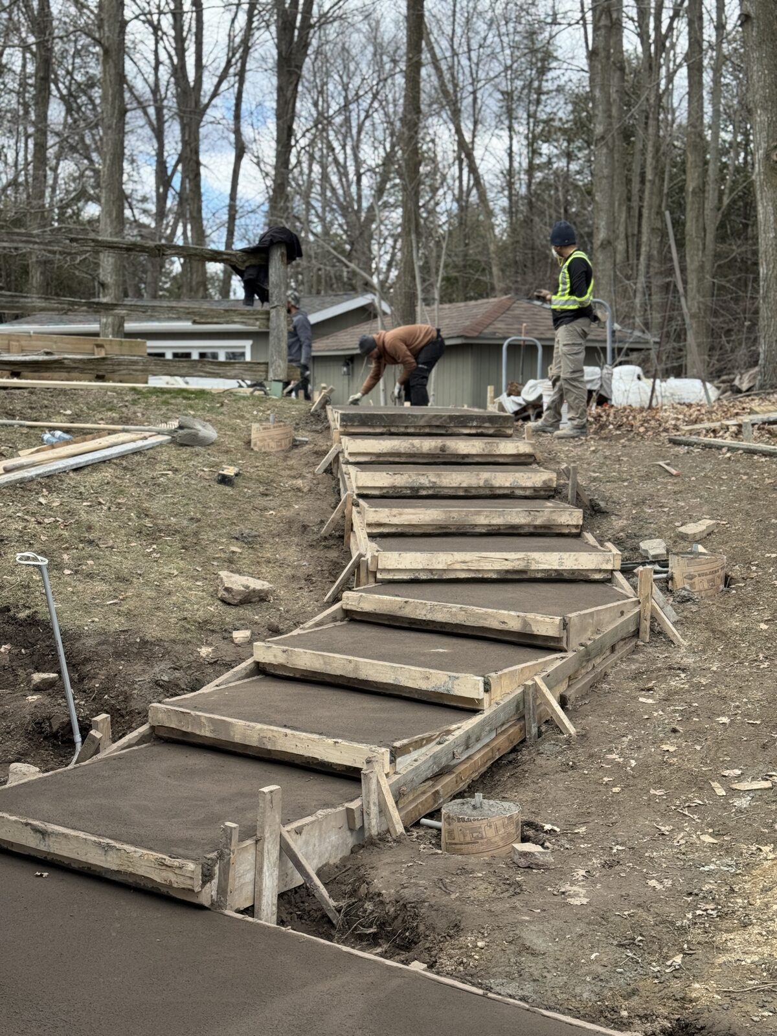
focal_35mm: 48
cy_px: 518
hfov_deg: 30.3
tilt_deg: -3.6
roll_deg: -1.4
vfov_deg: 39.7
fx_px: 1437
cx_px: 388
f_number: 1.78
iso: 64
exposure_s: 1/926
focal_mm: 6.76
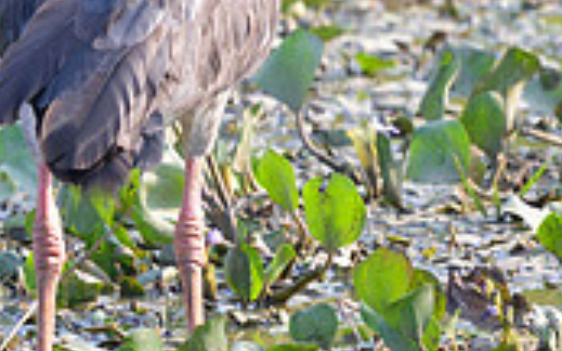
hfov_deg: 0.8
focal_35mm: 2648
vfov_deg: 0.5
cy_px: -88
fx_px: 40544
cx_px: -387
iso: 200
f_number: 2.8
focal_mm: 400
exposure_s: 1/1000
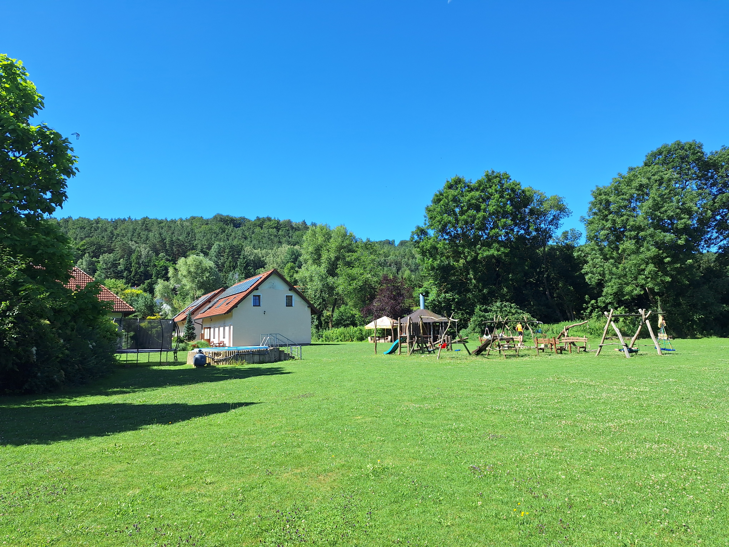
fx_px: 484
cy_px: 274
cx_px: 364
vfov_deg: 58.9
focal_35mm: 23
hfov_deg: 73.9
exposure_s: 1/1650
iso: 40
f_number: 1.8
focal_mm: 5.54
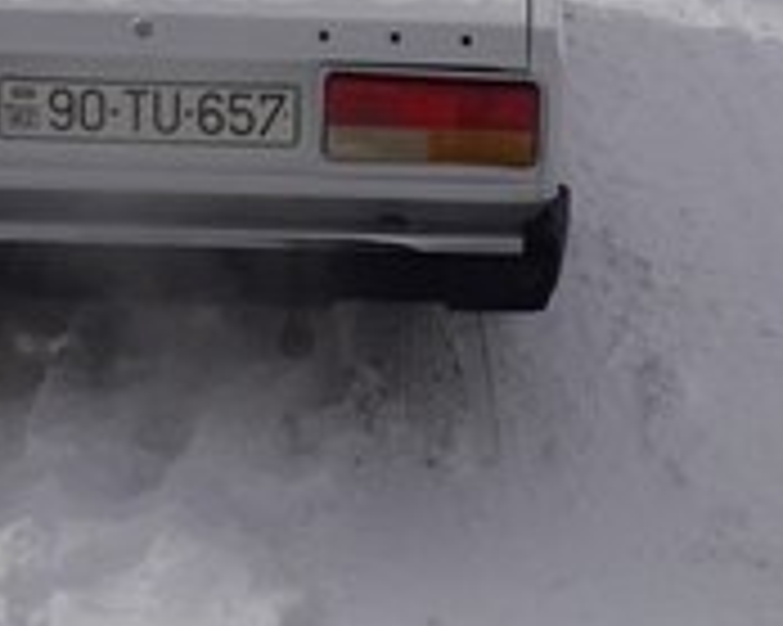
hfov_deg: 25.4
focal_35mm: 75
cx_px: 328
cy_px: -50
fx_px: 1737
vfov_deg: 19.6
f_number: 1.9
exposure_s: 1/3448
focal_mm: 3.6
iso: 40
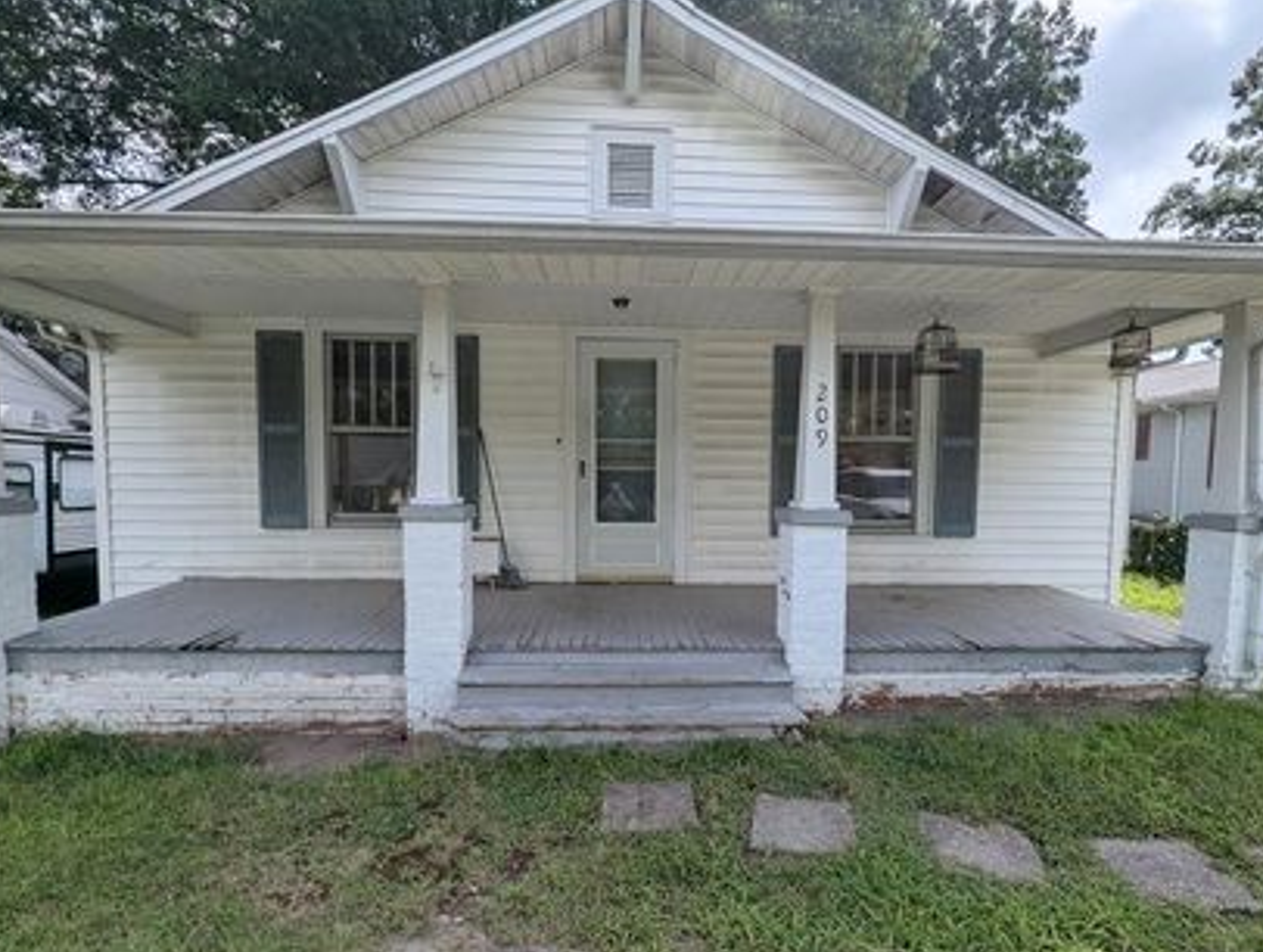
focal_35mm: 16
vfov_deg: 78.1
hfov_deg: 94.4
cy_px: 523
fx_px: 585
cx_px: 638
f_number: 2.2
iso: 36
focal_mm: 1.95
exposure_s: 1/2398
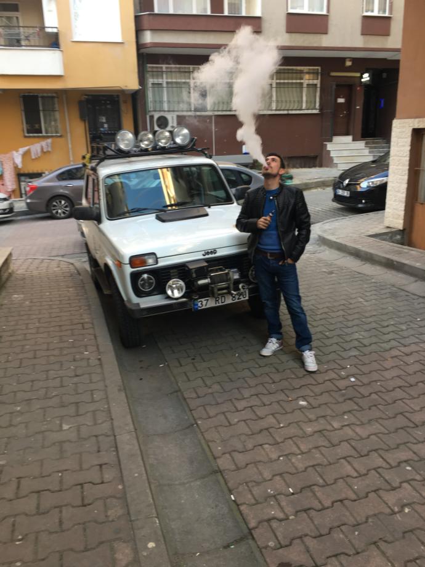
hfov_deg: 48.2
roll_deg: +0.8
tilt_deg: -15.3
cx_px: 212
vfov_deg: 61.7
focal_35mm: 29
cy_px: 284
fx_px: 475
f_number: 2.2
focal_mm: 4.15
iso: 32
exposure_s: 1/50
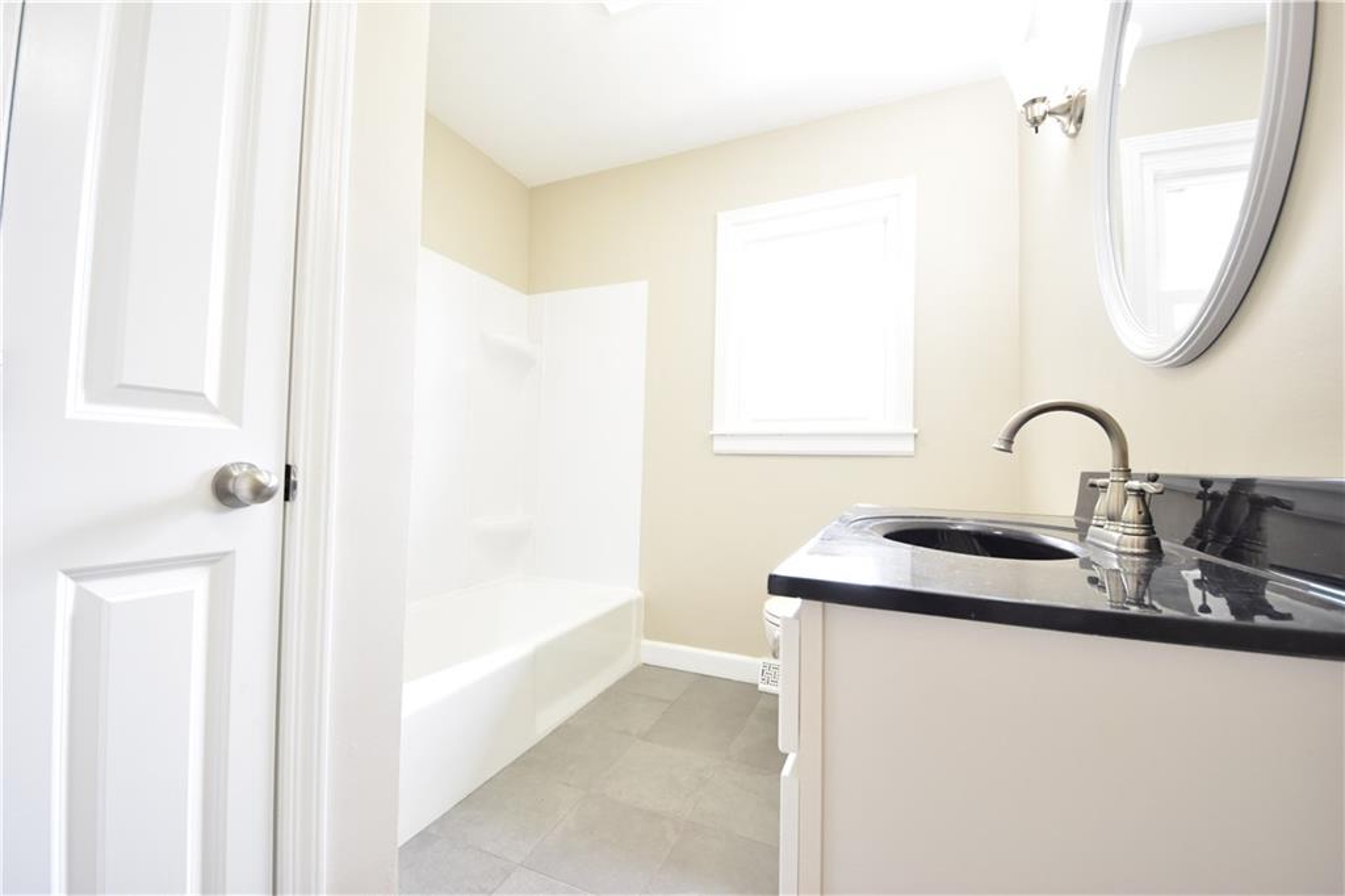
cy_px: 448
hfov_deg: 109.4
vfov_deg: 86.5
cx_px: 672
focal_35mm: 13
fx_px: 476
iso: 800
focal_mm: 8.5
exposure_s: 1/20
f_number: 4.5
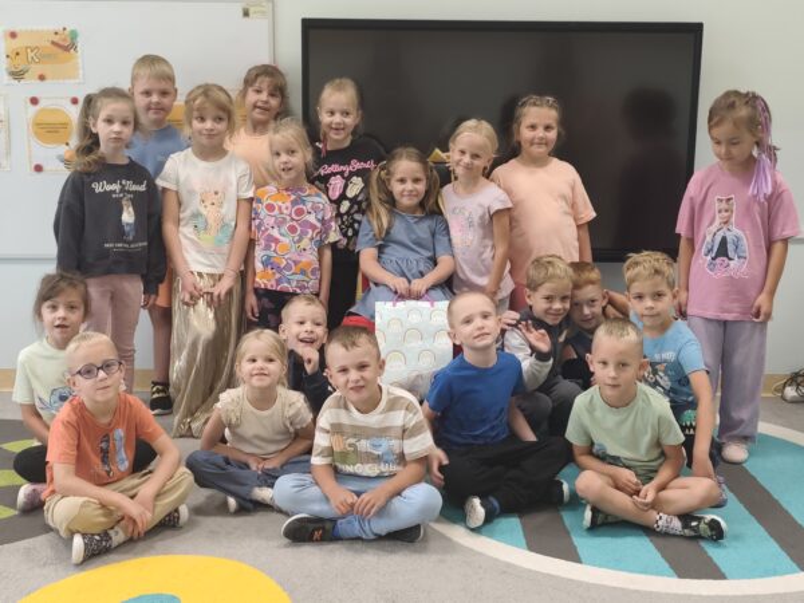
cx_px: 402
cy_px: 302
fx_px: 1068
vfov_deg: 31.5
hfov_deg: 41.2
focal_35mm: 46
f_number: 1.65
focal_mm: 6.19
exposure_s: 1/50
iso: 400
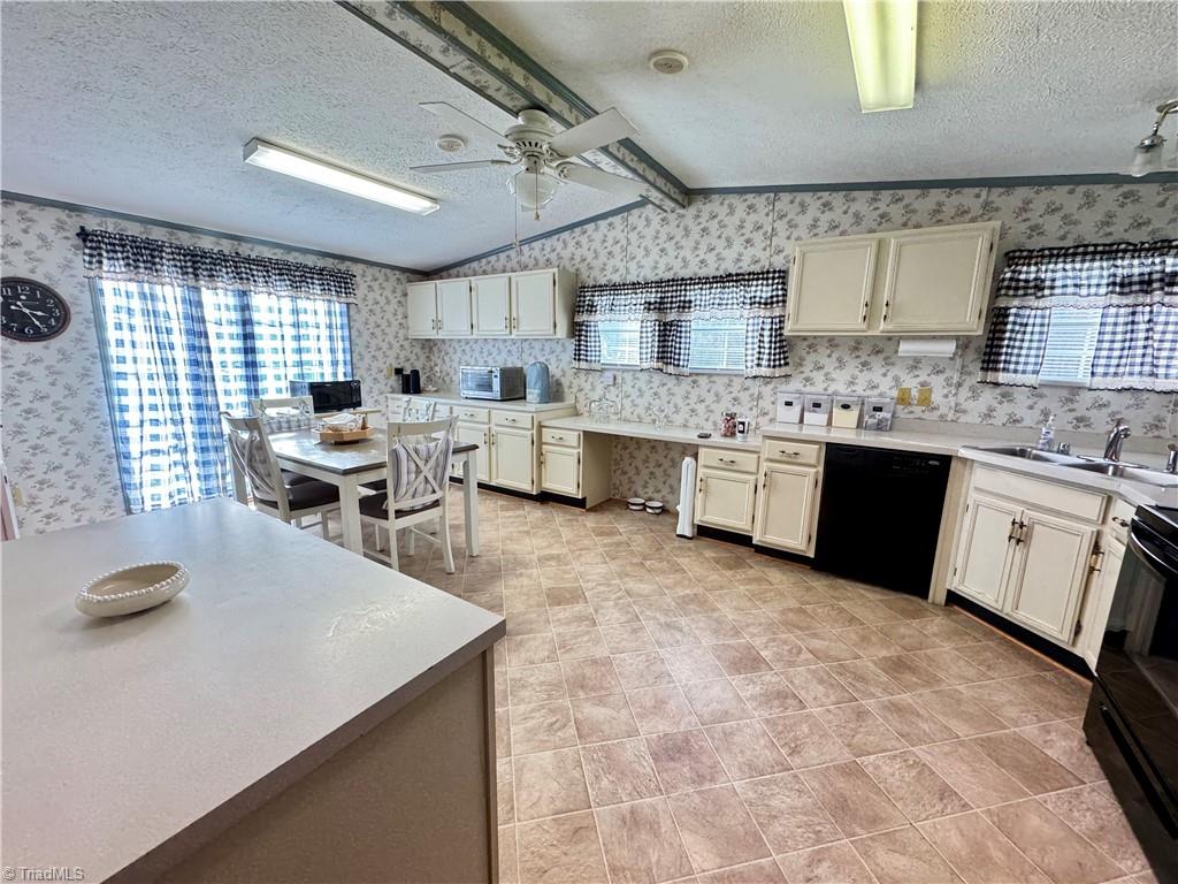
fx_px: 476
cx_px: 589
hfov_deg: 102.1
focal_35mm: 14
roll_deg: -1.1
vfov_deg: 85.7
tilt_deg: -11.4
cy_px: 442
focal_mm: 2.22
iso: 250
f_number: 2.2
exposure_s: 1/60
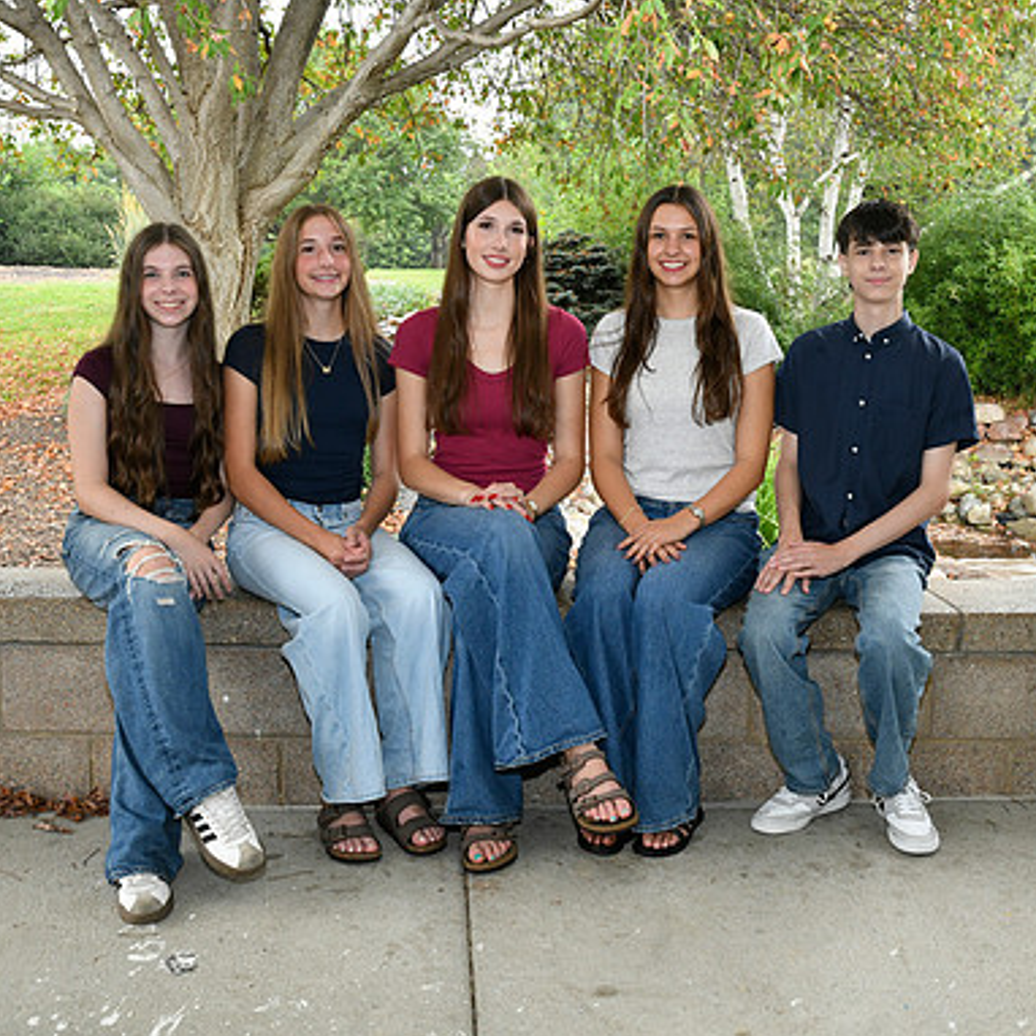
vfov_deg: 41.9
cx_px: 561
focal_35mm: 40
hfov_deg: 41.8
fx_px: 1354
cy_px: 519
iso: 1600
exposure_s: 1/60
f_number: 8
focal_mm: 31
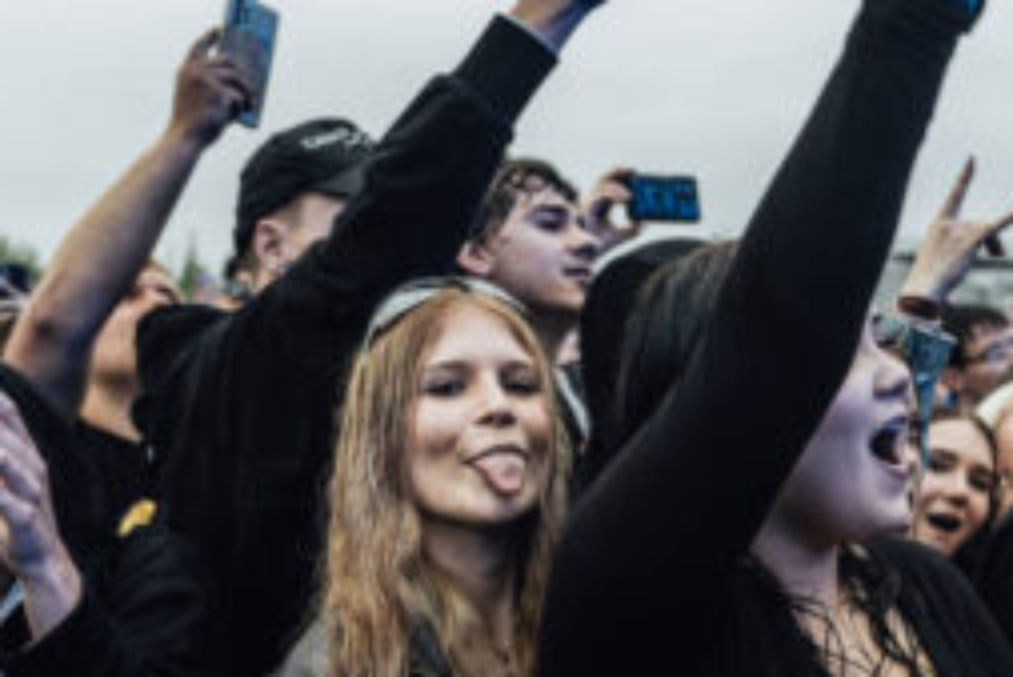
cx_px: 553
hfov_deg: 36.2
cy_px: 449
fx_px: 1548
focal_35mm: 55
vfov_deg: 24.5
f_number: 2.8
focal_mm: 29
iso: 640
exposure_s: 1/500
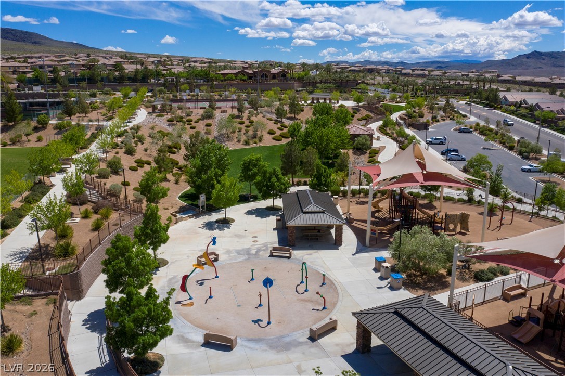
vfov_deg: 46.4
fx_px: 439
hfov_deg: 65.5
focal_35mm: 28
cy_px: 188
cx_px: 282
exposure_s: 1/1000
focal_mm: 10.26
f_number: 7.1
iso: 100
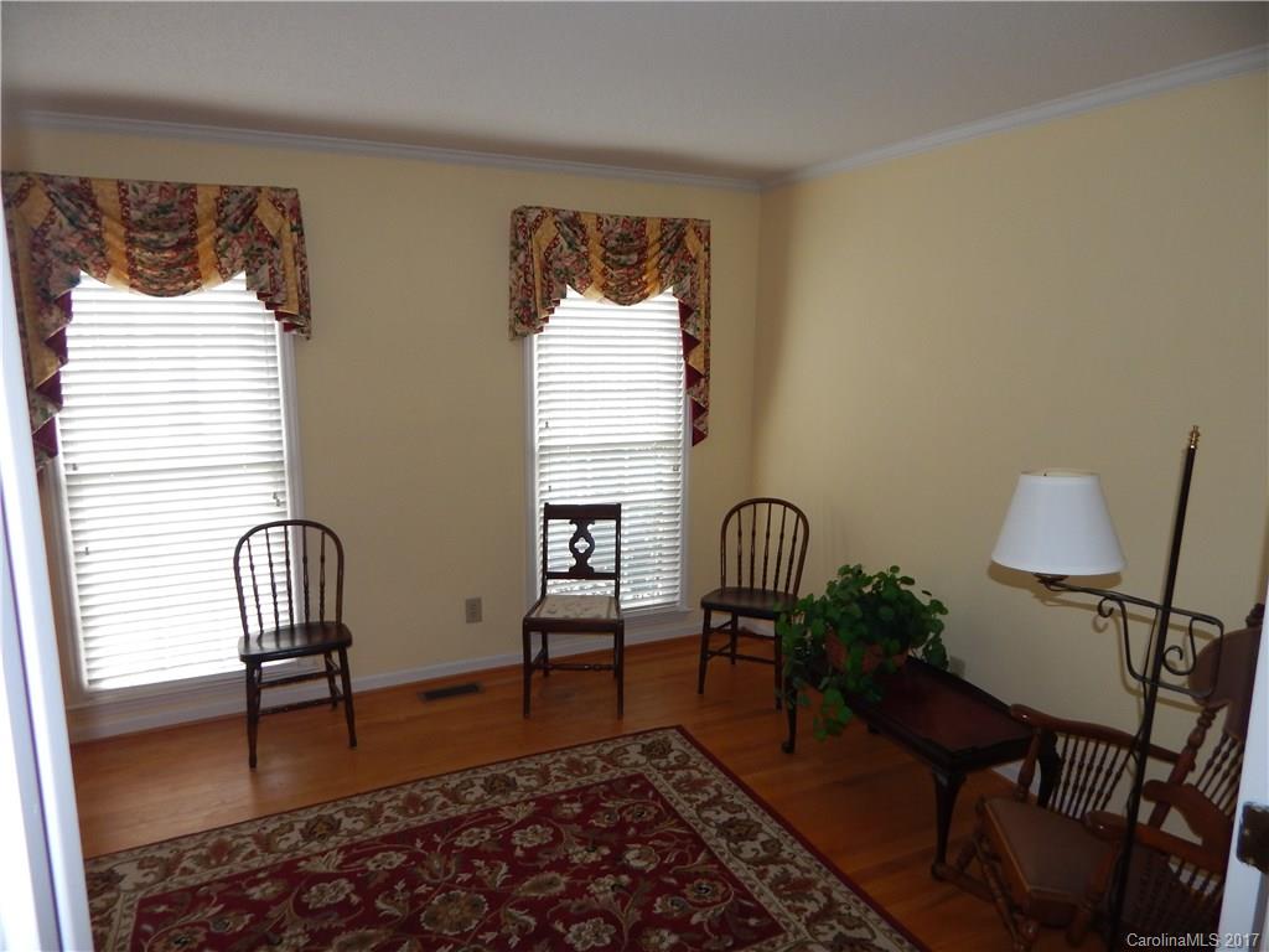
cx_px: 634
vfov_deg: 61.1
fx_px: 807
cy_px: 476
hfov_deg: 76.4
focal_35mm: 22
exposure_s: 1/50
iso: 125
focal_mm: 4
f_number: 3
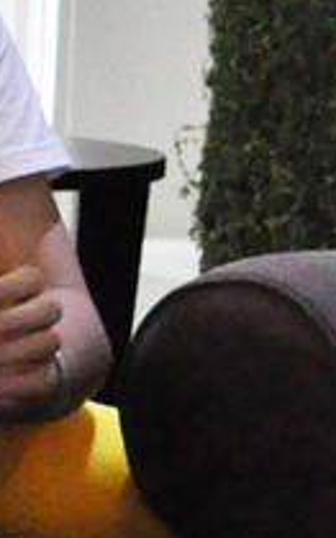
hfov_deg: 5.1
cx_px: -1459
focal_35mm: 196
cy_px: 228
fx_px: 2876
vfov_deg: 10.7
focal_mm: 18
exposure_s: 1/200
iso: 3200
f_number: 3.5
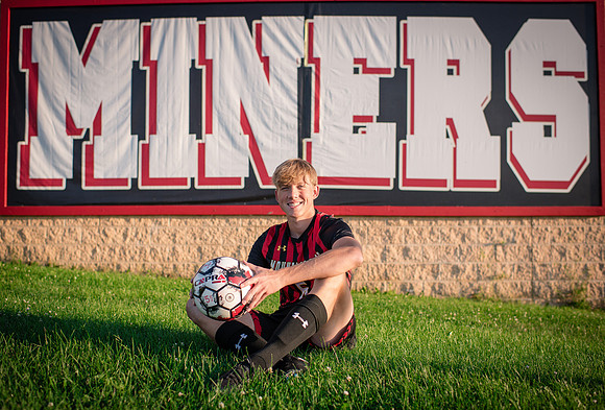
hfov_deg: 53.4
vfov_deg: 37.7
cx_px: 300
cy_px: 204
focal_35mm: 36
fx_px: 601
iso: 320
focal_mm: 35
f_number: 2.8
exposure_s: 1/2500
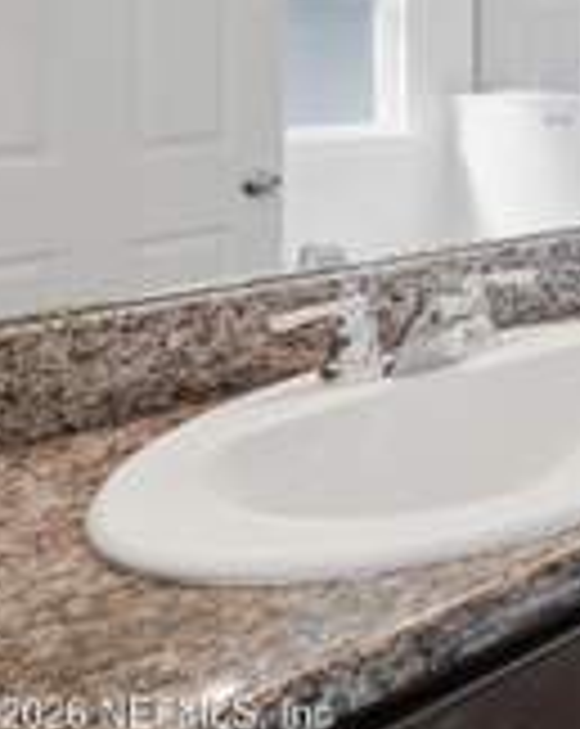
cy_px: 56
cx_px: 1043
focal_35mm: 39
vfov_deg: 42.5
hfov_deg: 22.3
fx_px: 839
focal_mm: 14
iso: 400
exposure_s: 1/2000
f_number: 8
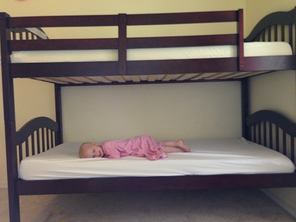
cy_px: 111
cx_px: 148
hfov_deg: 55.4
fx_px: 282
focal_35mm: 33
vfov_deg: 42.9
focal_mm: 4.13
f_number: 2.4
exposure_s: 1/20
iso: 125
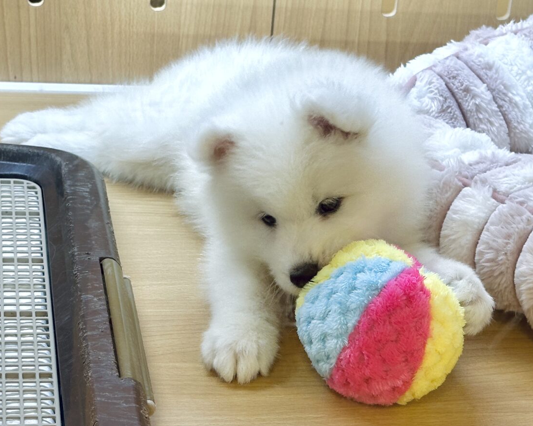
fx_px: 805
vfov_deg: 29.7
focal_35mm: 51
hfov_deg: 36.6
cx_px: 262
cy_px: 210
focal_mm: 6.86
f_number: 1.78
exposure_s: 1/121
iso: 50
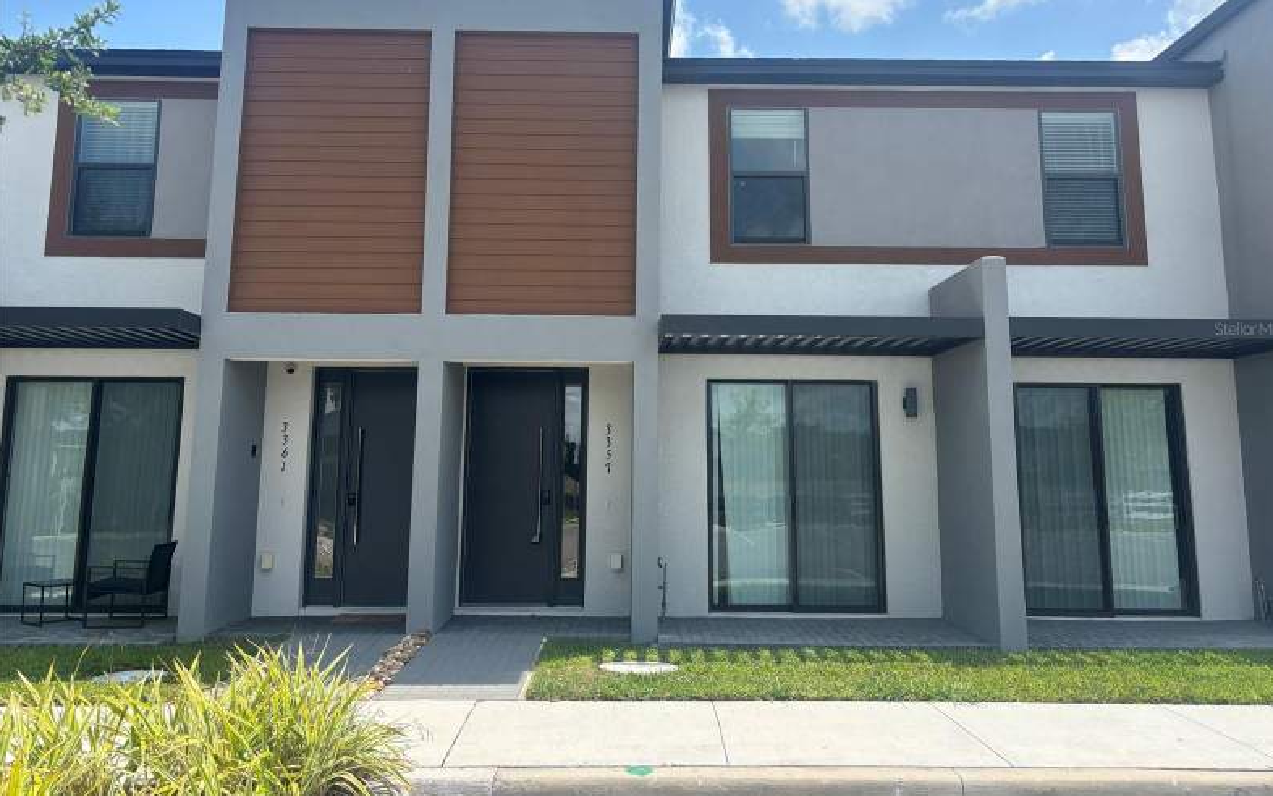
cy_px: 328
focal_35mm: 28
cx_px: 644
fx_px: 971
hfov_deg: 66.5
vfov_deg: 44.4
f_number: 1.6
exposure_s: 1/2571
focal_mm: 5.96
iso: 50
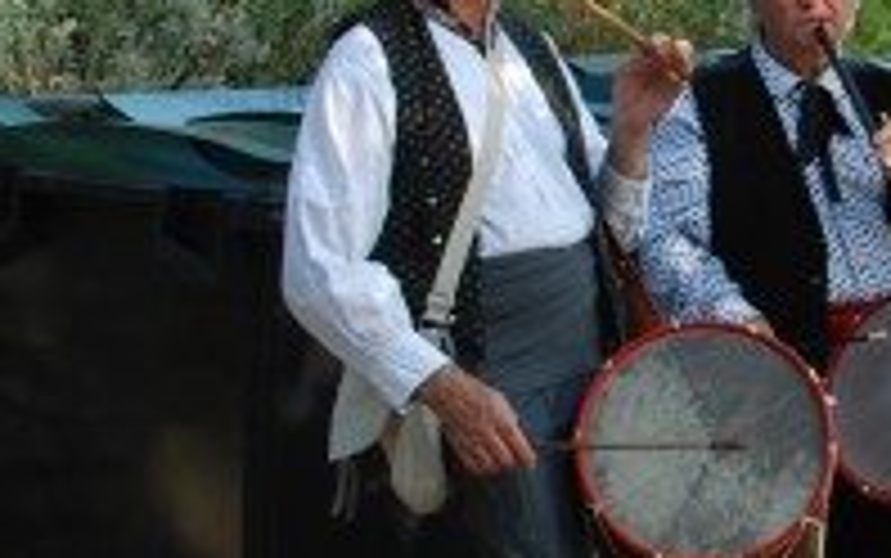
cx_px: 1296
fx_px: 3839
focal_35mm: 158
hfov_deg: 12.6
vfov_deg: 8.3
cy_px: 137
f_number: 5.6
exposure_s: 1/125
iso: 160
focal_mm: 32
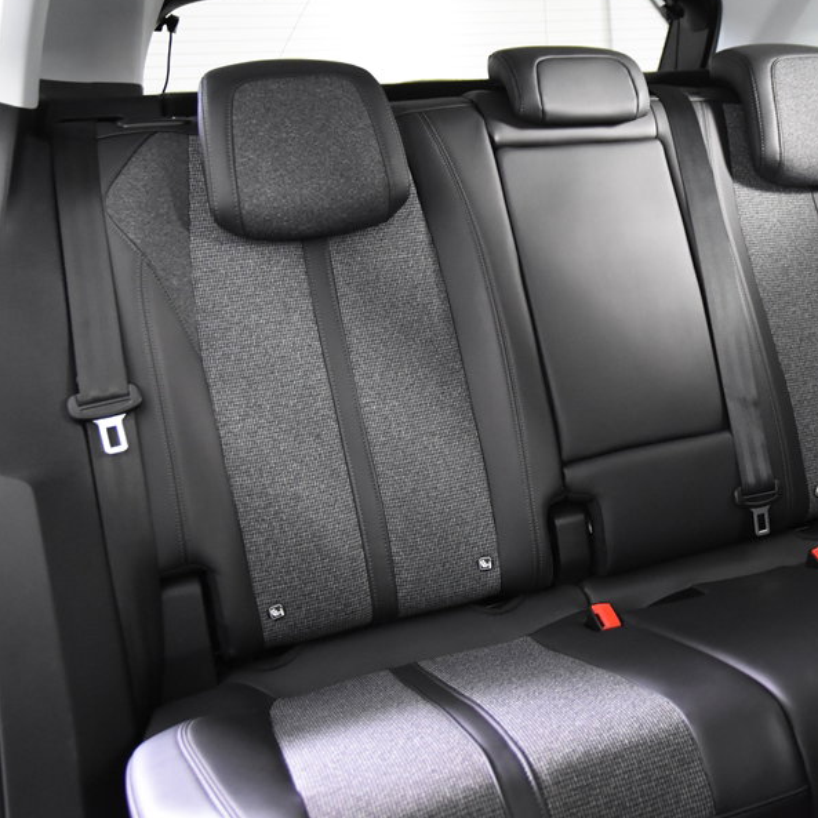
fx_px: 1176
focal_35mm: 44
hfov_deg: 36.9
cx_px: 661
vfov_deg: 38.3
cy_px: 395
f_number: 2.8
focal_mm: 20
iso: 2800
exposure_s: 1/30
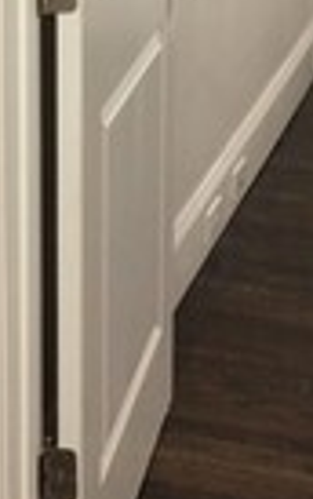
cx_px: 49
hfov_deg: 11.7
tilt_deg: -13.1
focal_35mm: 112
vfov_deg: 17.9
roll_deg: +1.9
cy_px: -51
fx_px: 1524
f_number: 2.2
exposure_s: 1/30
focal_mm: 4.15
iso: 200
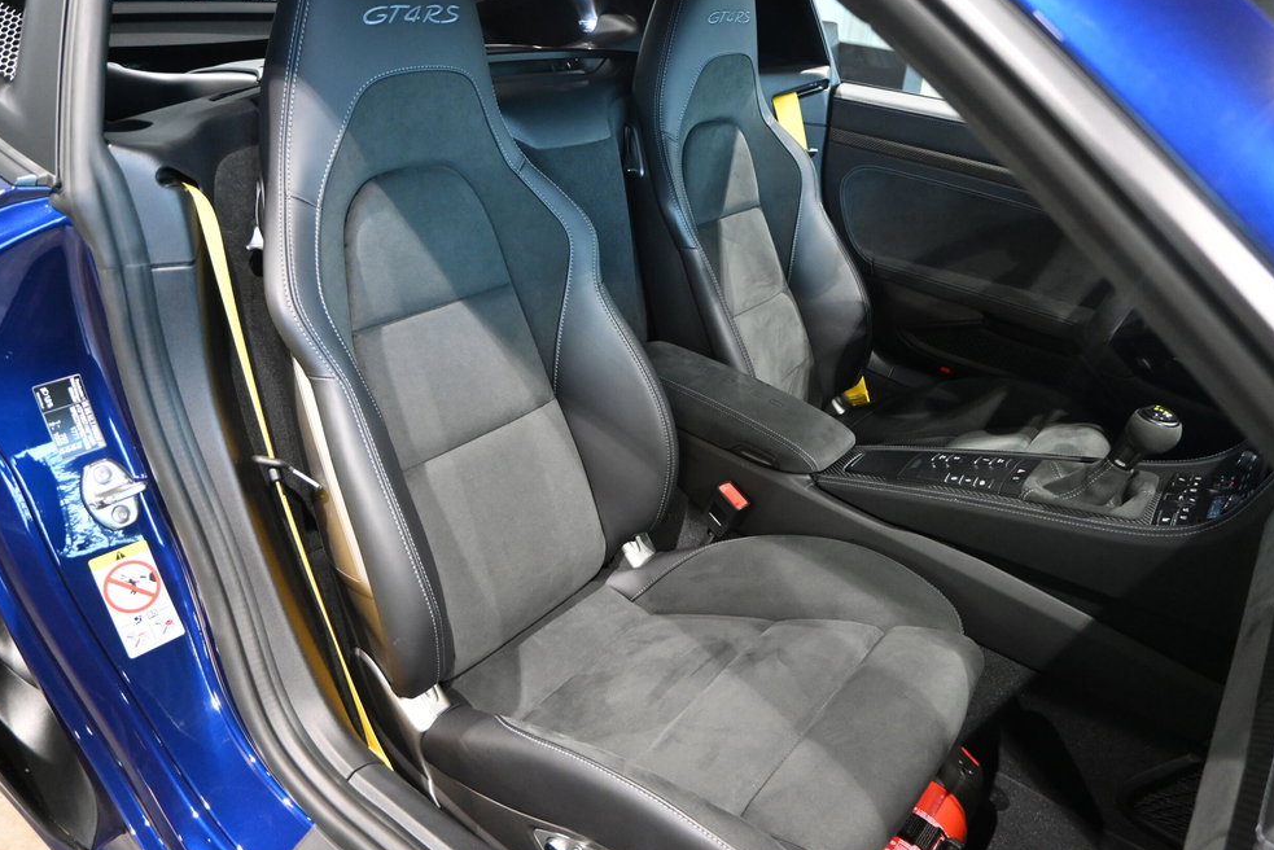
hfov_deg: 71.5
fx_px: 885
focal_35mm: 25
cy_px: 415
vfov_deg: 51.3
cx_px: 657
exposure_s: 1/100
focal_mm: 16
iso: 3200
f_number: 3.5
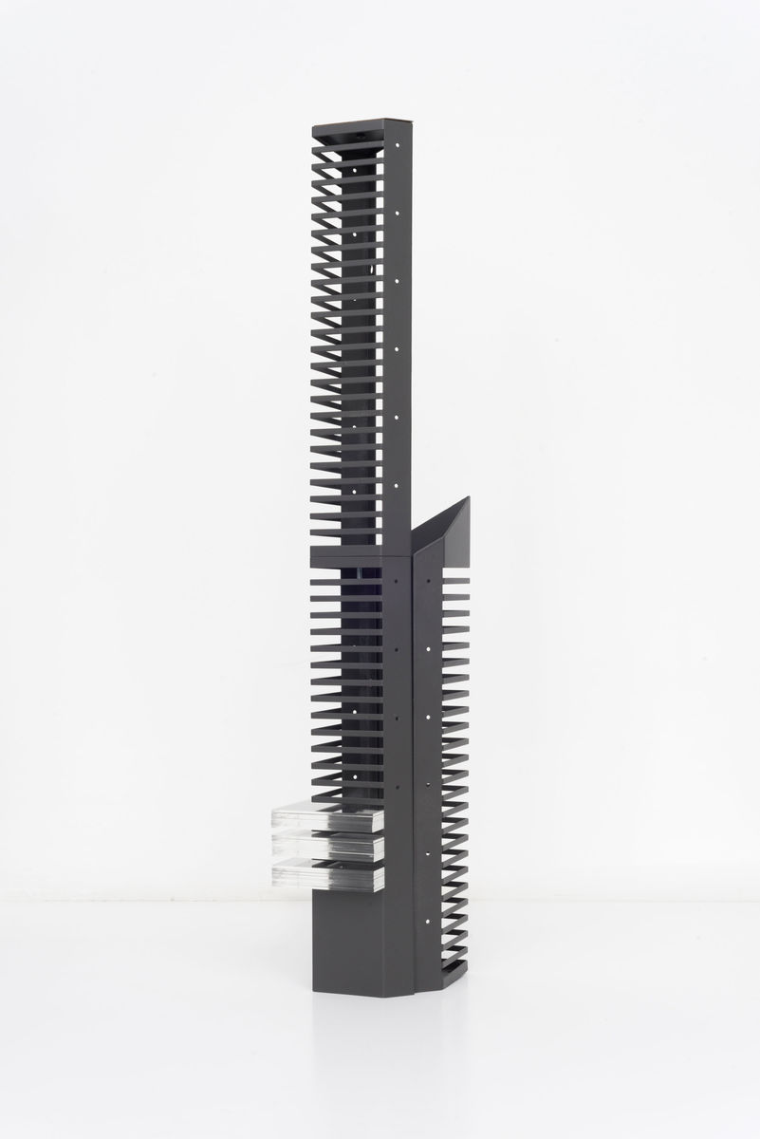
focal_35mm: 50
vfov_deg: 39.6
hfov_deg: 27.0
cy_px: 570
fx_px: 1582
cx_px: 380
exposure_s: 1/125
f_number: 14
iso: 400
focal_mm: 50
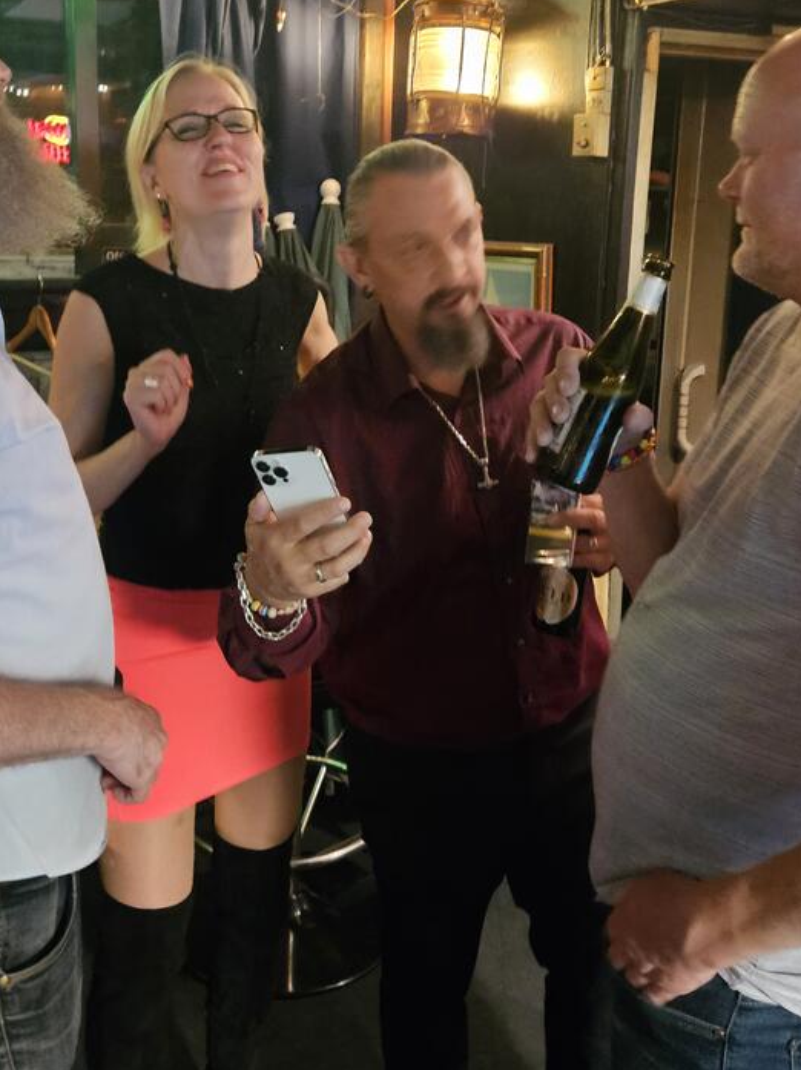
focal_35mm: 38
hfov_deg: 37.7
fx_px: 1173
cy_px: 413
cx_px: 388
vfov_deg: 48.6
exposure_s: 1/20
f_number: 1.8
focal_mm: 5.4
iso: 1250
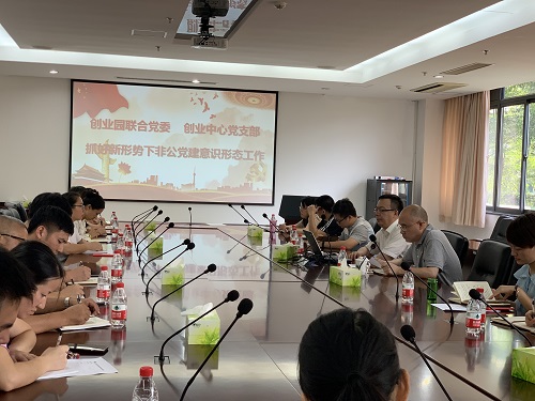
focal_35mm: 52
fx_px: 804
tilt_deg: -1.1
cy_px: 200
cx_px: 268
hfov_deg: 36.8
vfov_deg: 28.0
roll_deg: -2.8
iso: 80
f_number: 2.4
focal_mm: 6
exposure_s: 1/50
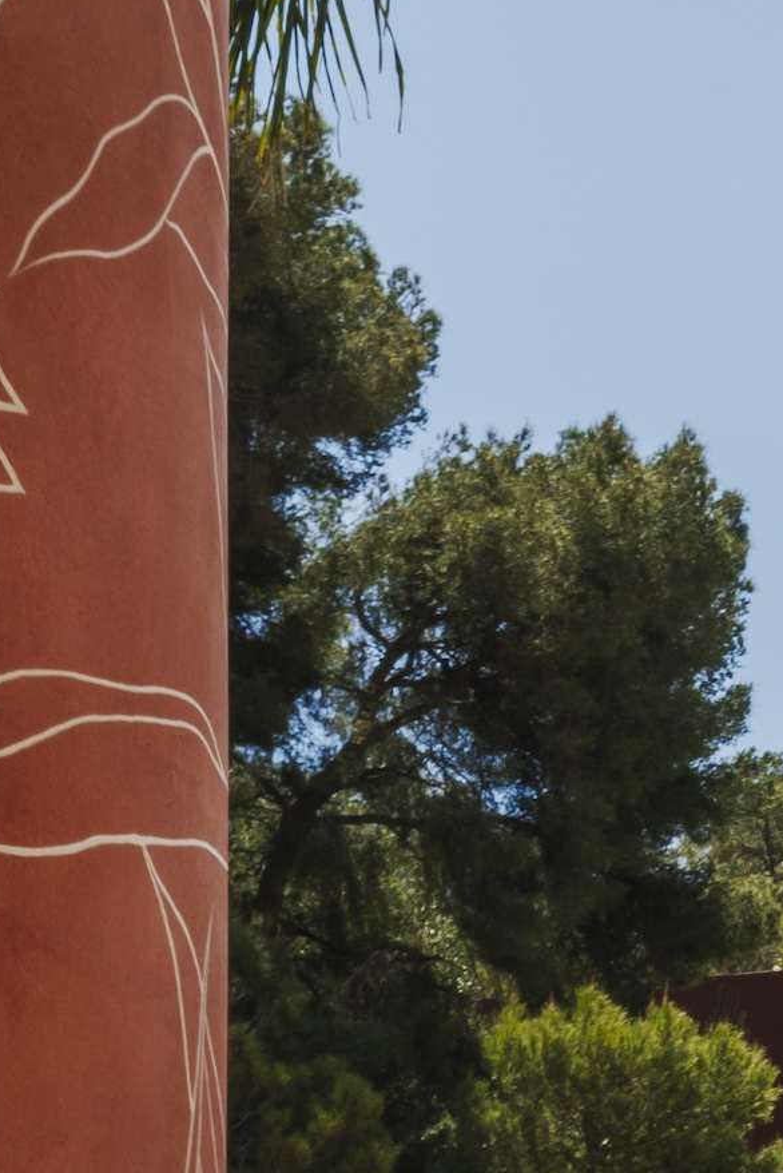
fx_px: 7660
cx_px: 1693
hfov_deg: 5.7
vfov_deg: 8.3
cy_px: 2295
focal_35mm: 235
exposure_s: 1/100
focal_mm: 50
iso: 200
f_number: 14
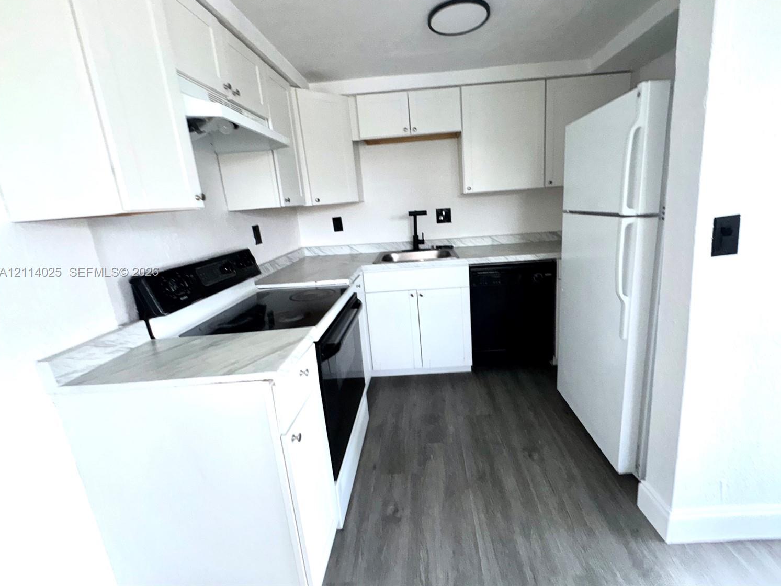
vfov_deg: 81.6
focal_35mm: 15
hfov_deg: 98.0
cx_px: 414
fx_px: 338
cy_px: 273
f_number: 2.2
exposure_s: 1/121
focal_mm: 2.22
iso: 125
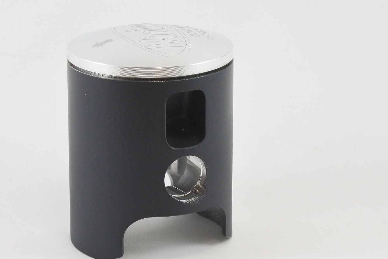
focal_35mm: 92
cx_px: 151
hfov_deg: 22.1
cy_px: 143
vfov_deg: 14.9
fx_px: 991
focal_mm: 25.6
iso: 720
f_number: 5.3
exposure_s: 1/125
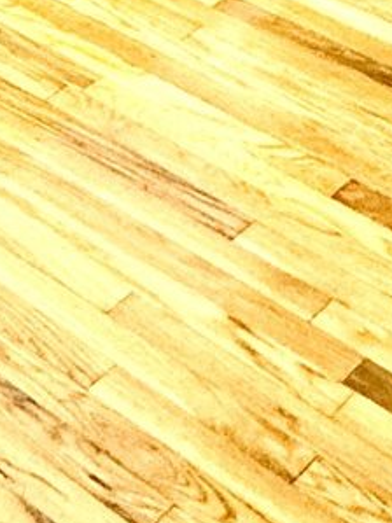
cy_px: -614
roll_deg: -1.9
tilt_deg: -11.4
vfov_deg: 14.3
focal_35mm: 108
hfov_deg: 11.1
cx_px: -597
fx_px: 1632
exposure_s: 1/60
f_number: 2.2
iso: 160
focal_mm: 2.22
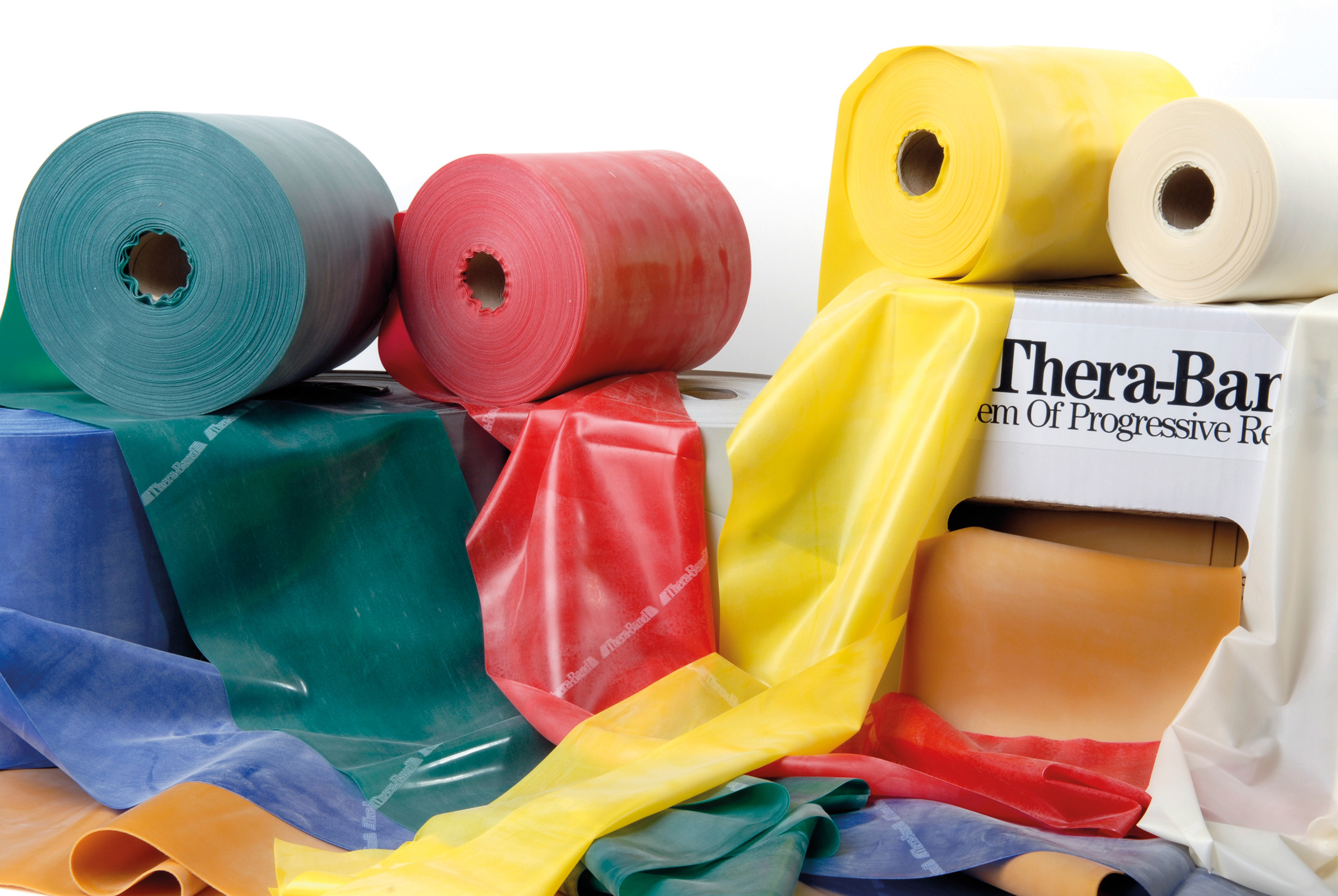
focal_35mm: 52
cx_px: 669
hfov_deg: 37.8
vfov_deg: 25.8
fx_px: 1954
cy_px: 448
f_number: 18
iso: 100
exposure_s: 1/160
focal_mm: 35
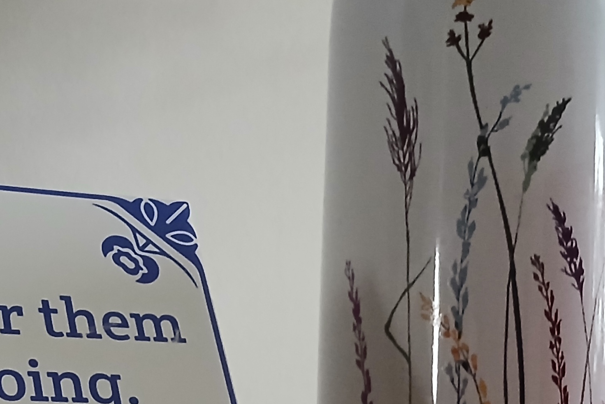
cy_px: 376
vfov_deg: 17.9
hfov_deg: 26.6
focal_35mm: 75
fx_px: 1260
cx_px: 137
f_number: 1.8
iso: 800
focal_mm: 3.98
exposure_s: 1/16.7
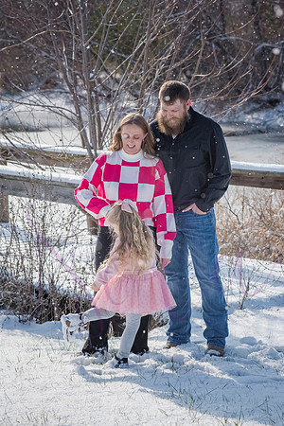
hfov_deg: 11.4
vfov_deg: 17.1
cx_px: 142
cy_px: 213
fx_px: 1420
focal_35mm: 120
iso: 640
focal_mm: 120
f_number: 9
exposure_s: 1/2000
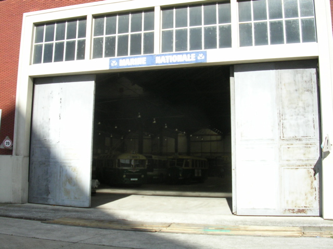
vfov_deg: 37.7
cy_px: 124
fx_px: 366
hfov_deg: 49.0
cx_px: 166
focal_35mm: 38
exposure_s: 1/281
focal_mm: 5.8
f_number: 5.6
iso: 71
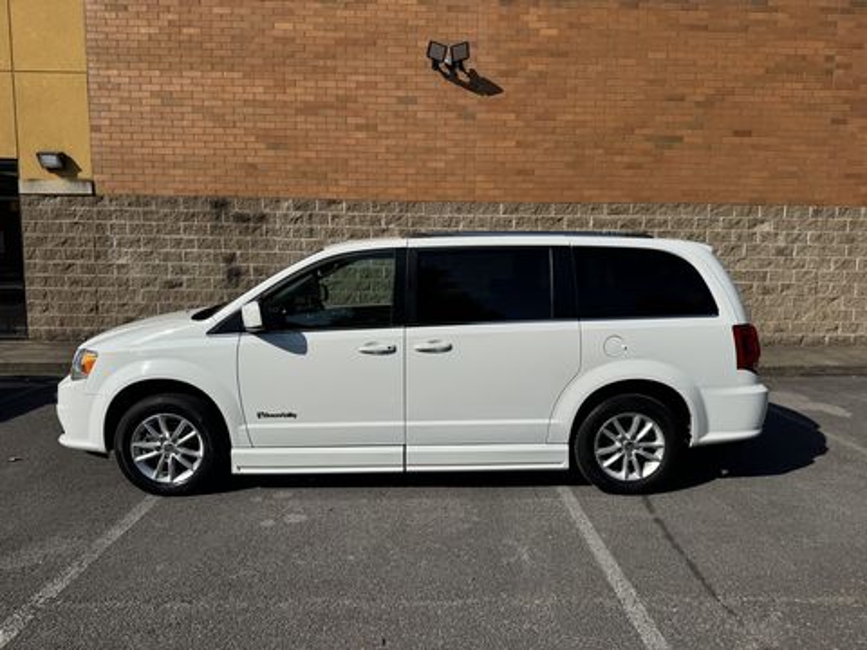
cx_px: 434
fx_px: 601
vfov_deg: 56.8
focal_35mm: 24
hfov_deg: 71.6
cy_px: 325
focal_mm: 6.76
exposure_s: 1/9009
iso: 80
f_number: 1.78
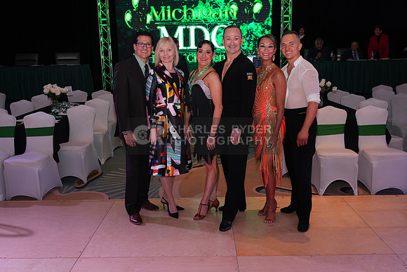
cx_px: 204
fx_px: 373
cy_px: 136
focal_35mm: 33
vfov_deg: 40.0
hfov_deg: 57.2
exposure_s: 1/250
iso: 2000
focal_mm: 33
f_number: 7.1
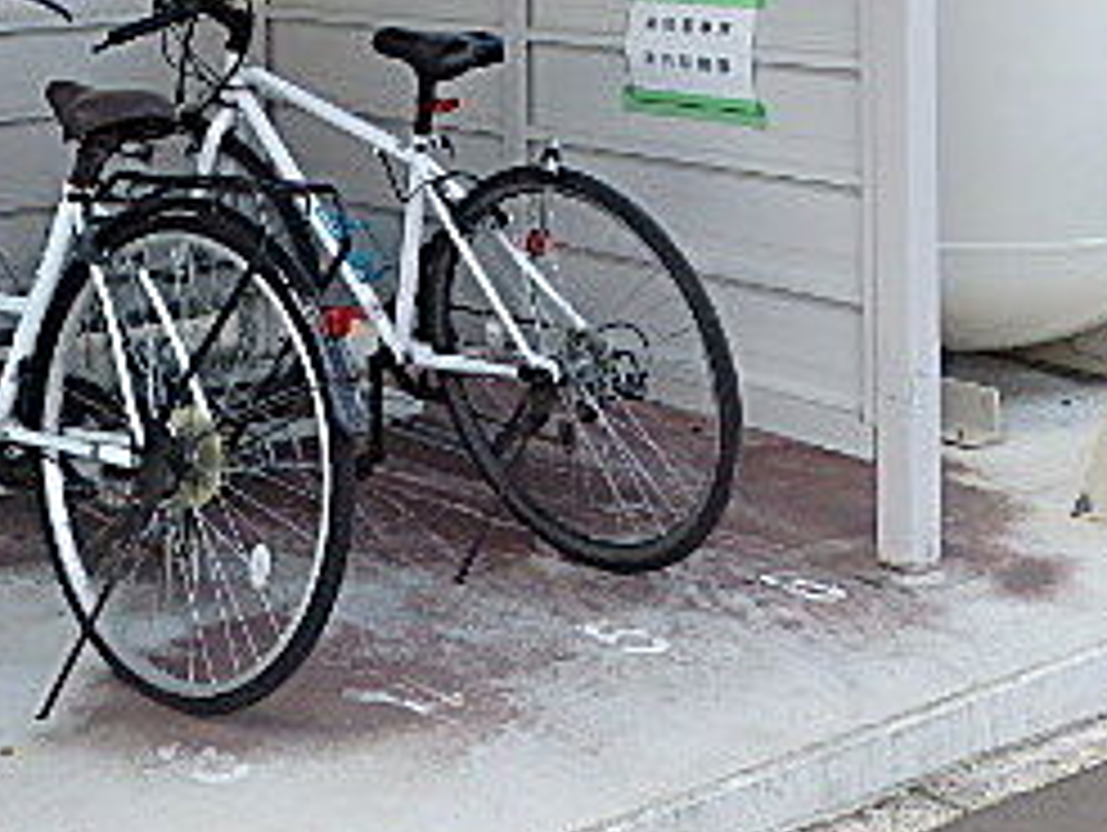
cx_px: 94
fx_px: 2081
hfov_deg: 28.5
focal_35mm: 65
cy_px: -153
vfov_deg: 21.1
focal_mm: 4.5
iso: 125
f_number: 3
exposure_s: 1/200
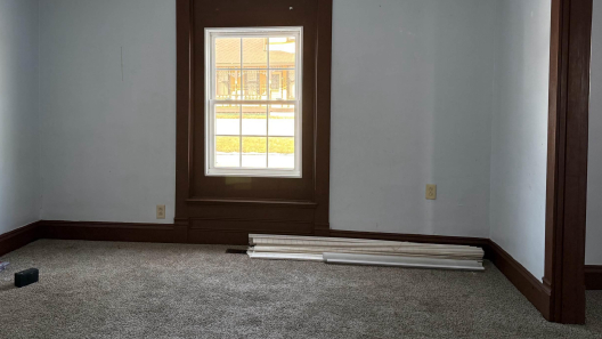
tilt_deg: -1.6
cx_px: 264
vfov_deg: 35.3
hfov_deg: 59.3
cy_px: 111
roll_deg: +0.0
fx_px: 527
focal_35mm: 33
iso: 200
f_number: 1.78
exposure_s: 1/62
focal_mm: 6.76
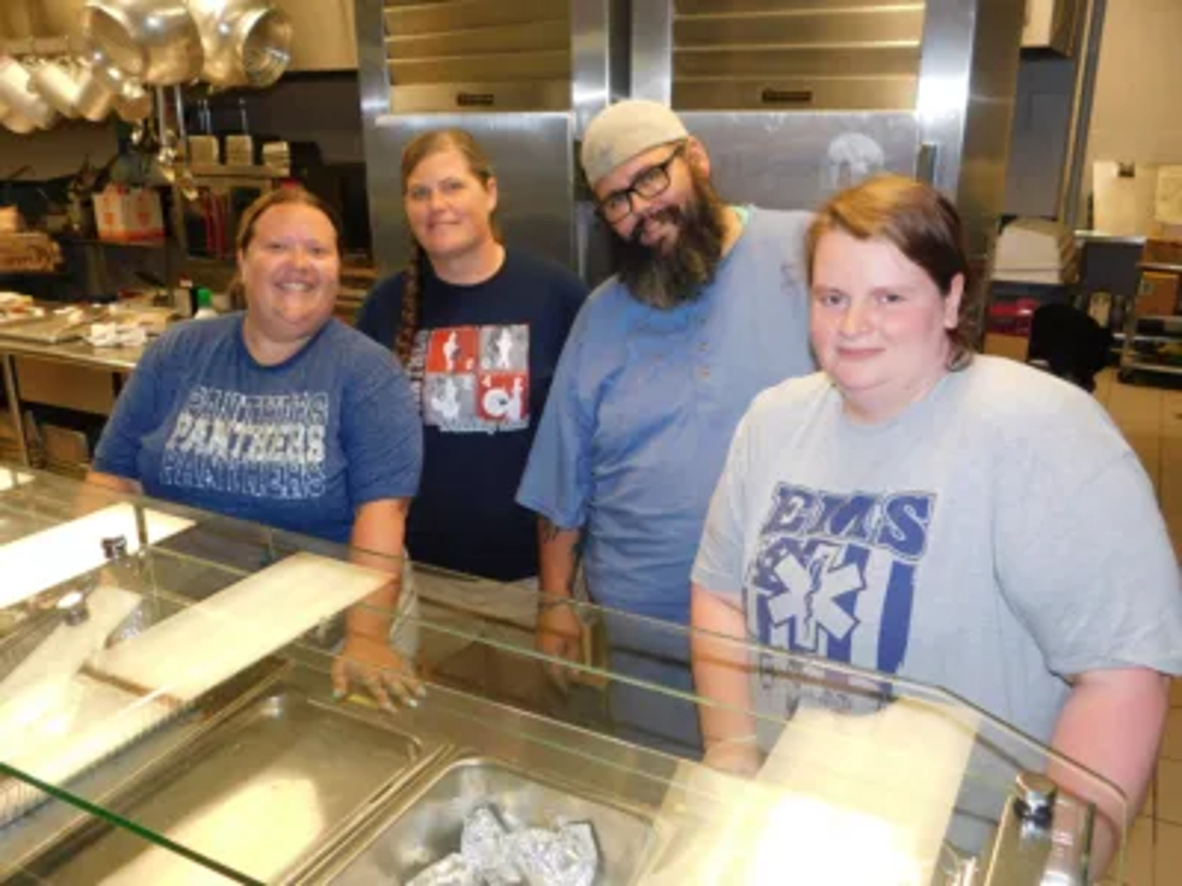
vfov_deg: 46.8
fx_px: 1024
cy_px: 443
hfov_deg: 60.0
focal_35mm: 30
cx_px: 591
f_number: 3.2
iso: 200
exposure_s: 1/30
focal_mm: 5.3
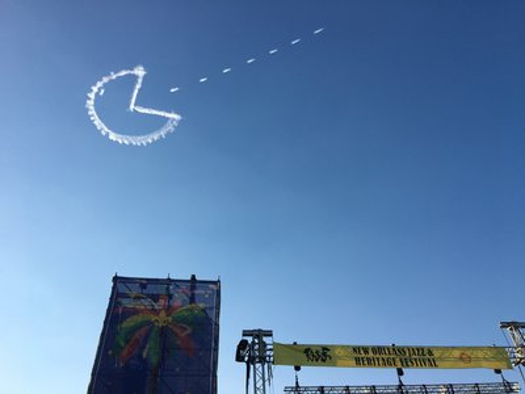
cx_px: 262
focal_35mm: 29
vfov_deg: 48.2
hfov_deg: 61.7
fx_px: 440
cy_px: 197
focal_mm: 4.15
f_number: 2.2
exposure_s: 1/999
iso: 25
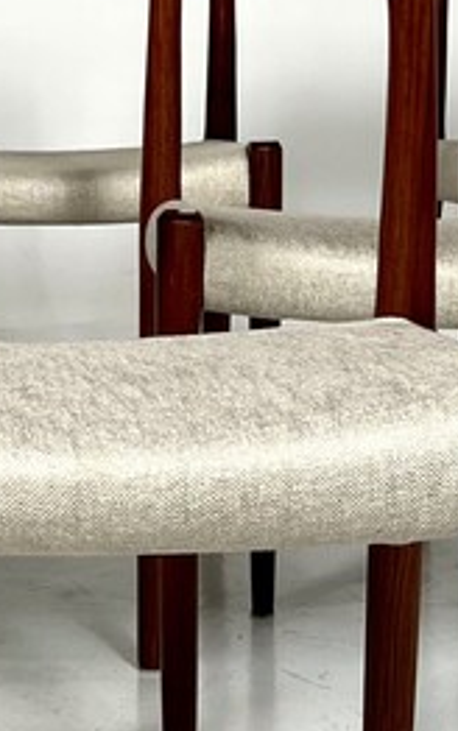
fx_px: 2514
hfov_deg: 10.3
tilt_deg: -5.2
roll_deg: +1.1
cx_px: 11
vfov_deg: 16.5
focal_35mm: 126
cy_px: 156
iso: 50
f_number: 1.5
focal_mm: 5.7
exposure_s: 1/121
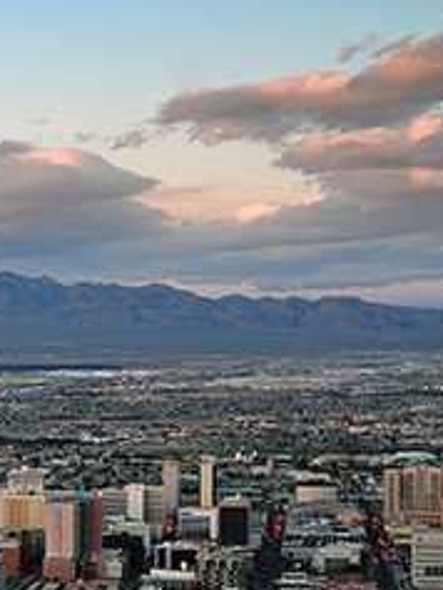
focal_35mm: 117
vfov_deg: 16.7
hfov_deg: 11.5
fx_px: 1995
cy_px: 474
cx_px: -436
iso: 100
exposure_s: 1/20
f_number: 5
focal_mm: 24
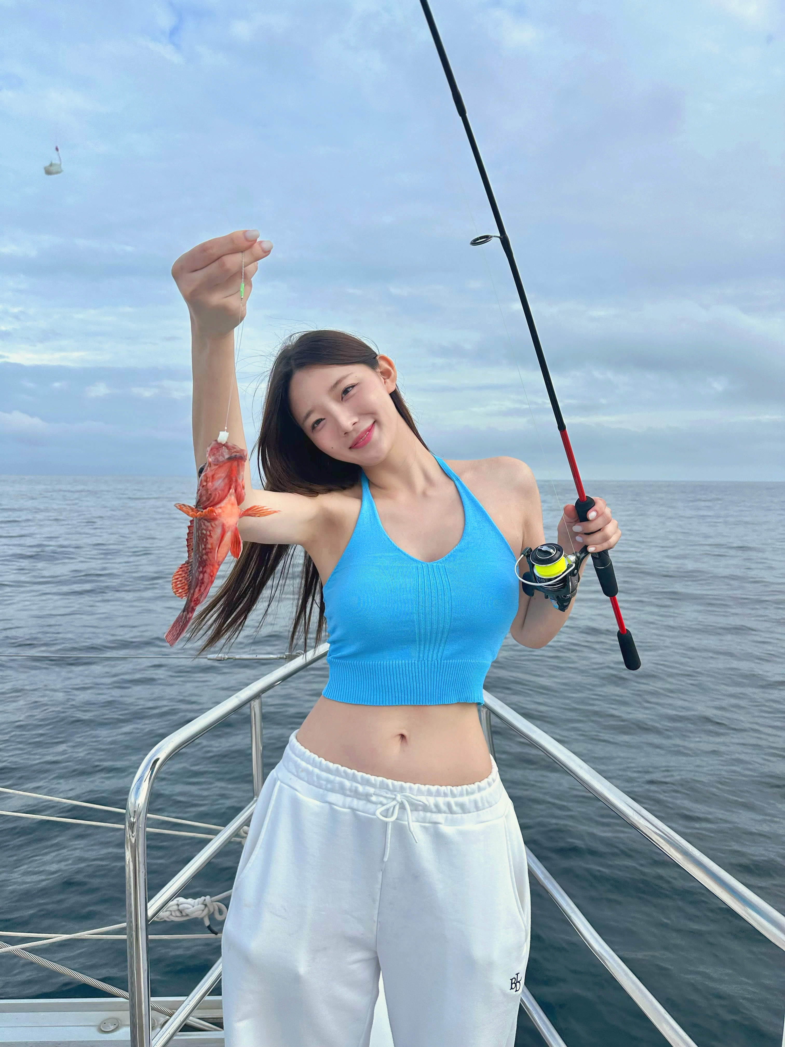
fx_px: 726
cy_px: 524
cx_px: 392
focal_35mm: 24
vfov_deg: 71.6
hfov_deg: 56.8
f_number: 1.78
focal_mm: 6.86
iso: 80
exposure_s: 1/2469
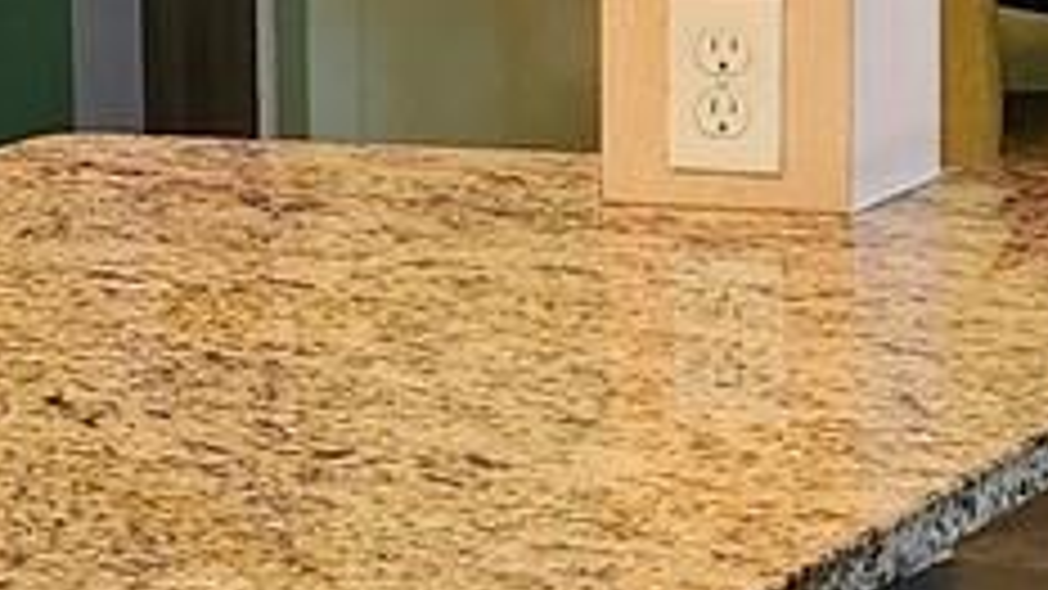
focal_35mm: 172
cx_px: -981
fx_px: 4779
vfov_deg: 7.1
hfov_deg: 11.4
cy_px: 171
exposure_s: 1/120
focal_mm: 5.4
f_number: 1.8
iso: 400
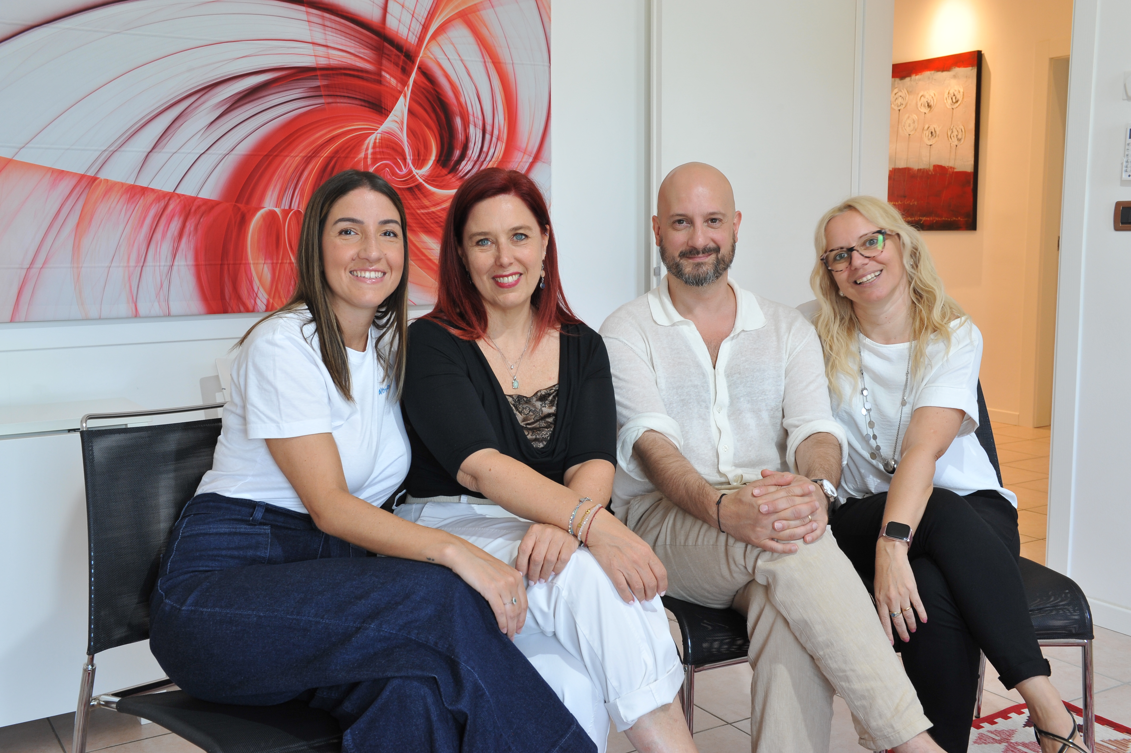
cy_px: 376
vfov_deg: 35.0
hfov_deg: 50.7
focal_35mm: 38
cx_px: 566
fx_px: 1193
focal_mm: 38
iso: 800
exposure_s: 1/13
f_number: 10
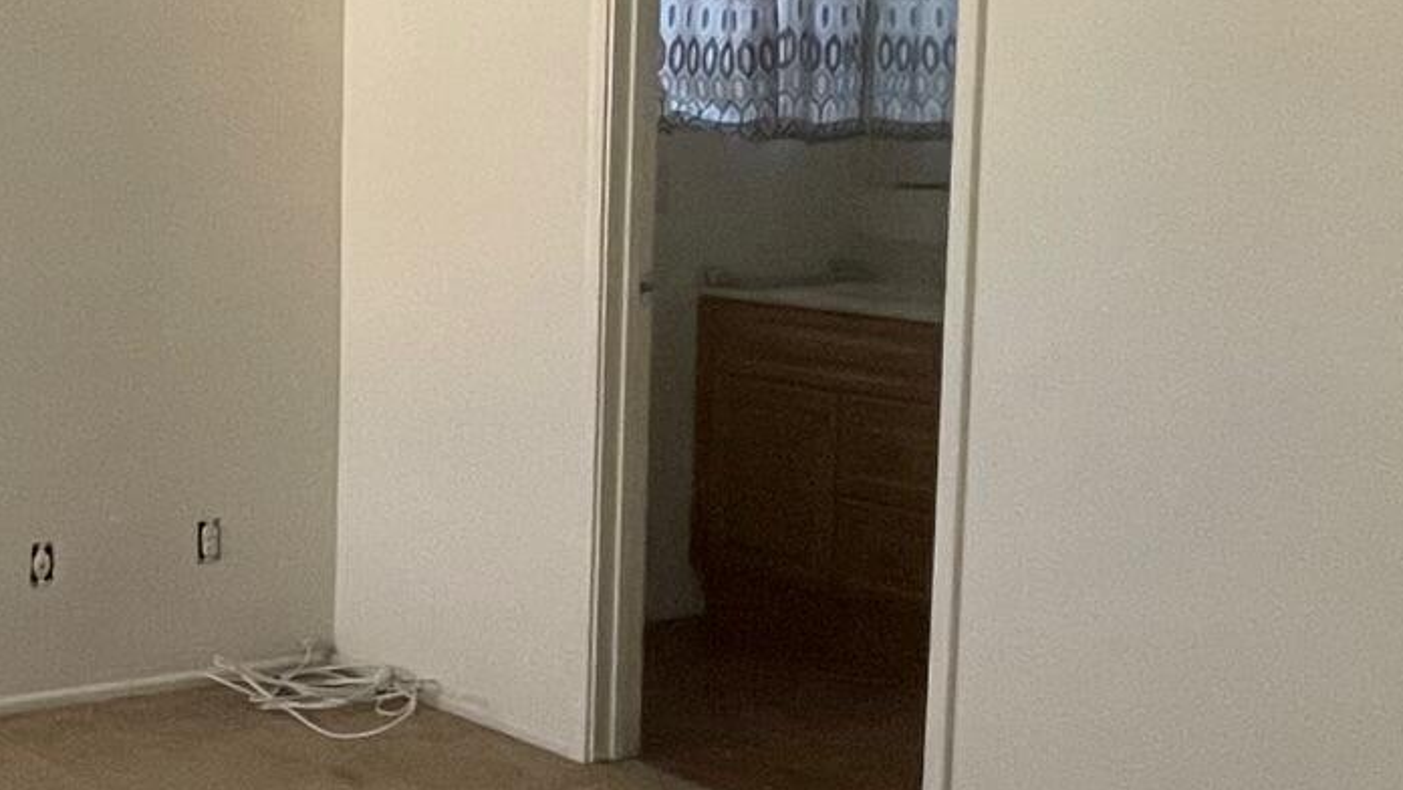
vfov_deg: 28.9
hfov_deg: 39.6
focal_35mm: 41
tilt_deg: -5.2
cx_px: -163
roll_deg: +0.7
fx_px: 1526
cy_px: 286
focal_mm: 1.54
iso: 320
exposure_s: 1/60
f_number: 2.4
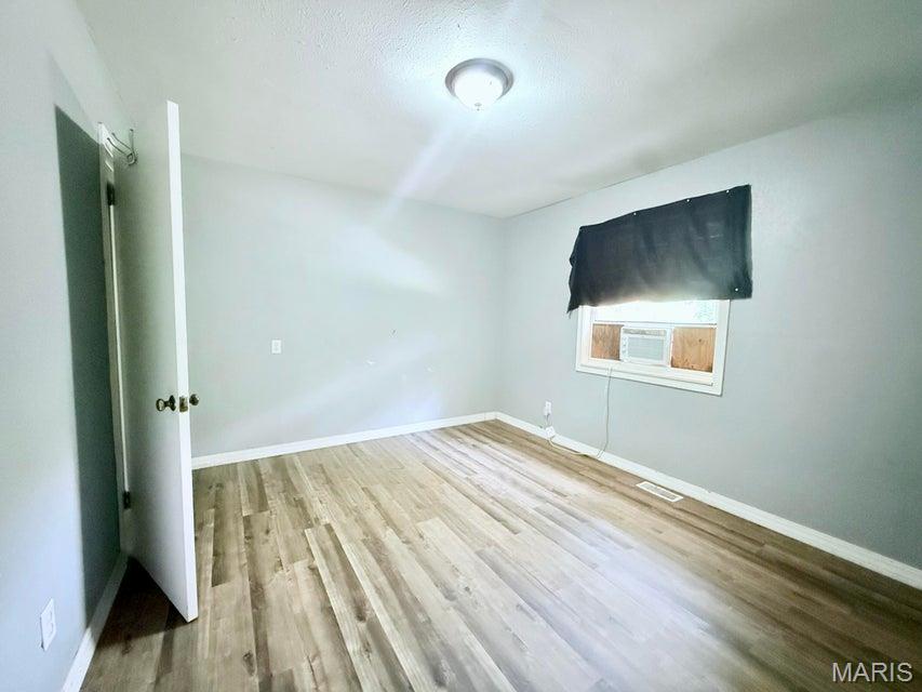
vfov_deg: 85.7
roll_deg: -1.6
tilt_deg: -3.5
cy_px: 346
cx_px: 461
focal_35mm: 14
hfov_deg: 102.1
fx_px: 373
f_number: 2.2
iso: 1250
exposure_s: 1/60
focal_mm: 2.22
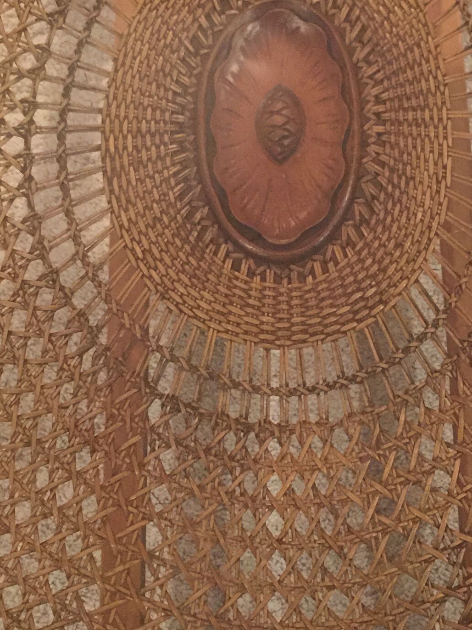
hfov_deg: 21.2
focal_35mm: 69
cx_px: 318
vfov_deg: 28.1
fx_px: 1254
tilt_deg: -70.5
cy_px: 275
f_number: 2.2
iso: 200
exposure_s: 1/8
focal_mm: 4.15
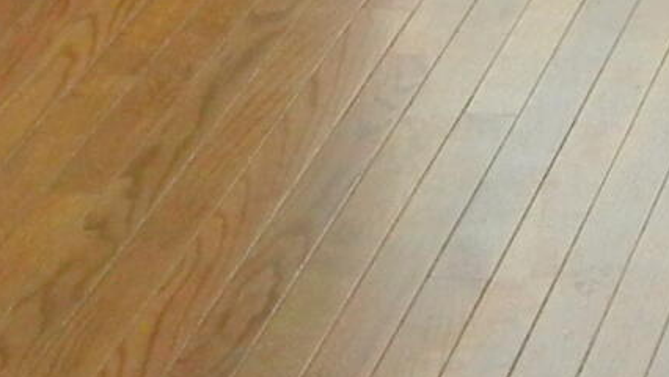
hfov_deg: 9.3
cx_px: 757
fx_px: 4082
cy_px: -839
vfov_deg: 5.0
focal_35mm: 230
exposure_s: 1/188
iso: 160
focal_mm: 5.4
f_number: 3.5
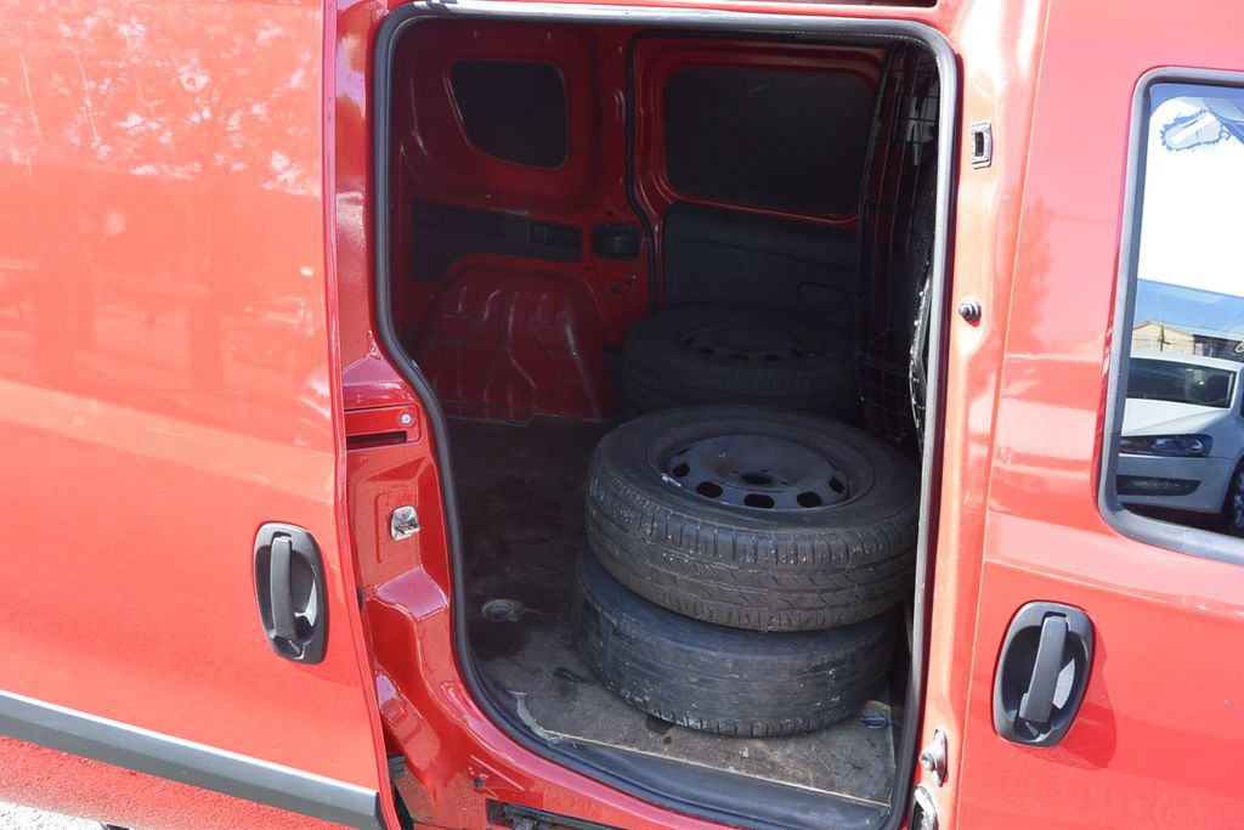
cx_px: 622
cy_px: 415
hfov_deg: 67.4
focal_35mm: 27
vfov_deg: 47.9
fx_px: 933
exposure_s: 1/160
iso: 160
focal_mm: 10
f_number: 3.5
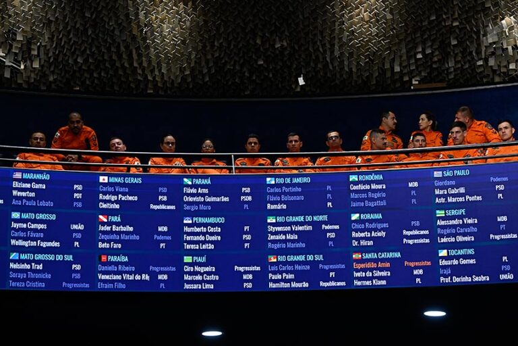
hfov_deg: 28.8
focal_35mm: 70
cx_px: 259
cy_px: 173
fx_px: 1007
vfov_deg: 19.5
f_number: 4
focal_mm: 70
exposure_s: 1/200
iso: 2500
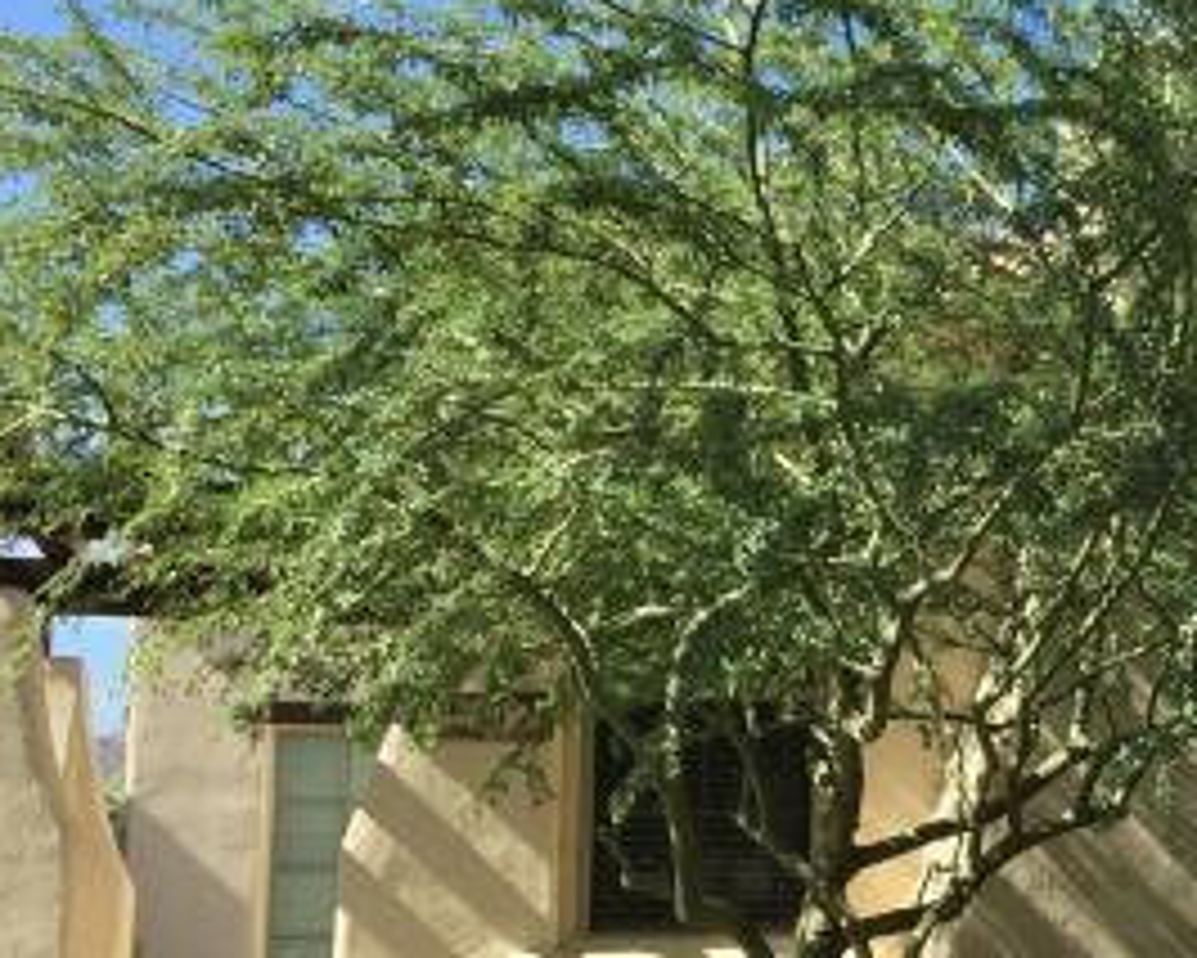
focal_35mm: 85
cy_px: 616
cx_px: 1350
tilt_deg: +9.3
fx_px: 3012
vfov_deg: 18.0
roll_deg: +0.5
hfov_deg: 21.2
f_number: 2.2
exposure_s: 1/1041
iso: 32
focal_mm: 4.15
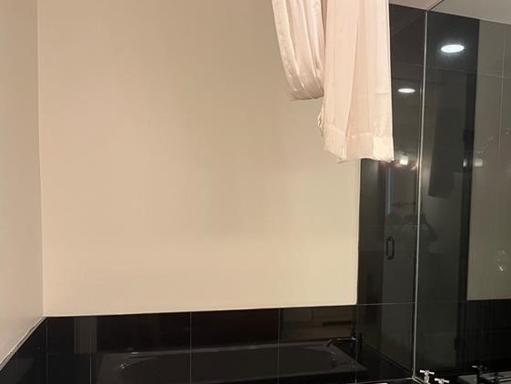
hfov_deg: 48.9
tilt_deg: -5.6
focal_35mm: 37
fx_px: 546
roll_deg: -2.0
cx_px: 357
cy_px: 256
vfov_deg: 38.3
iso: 200
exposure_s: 1/60
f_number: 1.6
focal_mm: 5.1
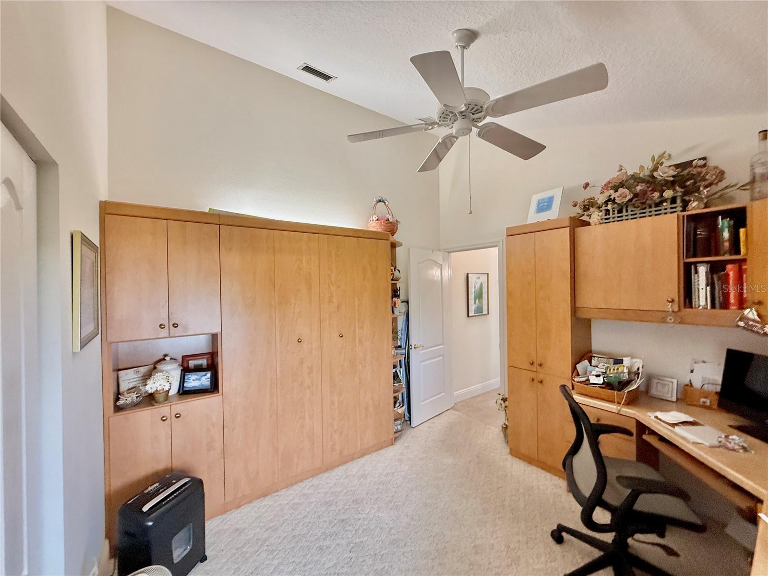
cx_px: 384
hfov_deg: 102.1
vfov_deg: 85.7
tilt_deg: +0.4
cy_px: 288
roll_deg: +1.5
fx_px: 311
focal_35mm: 14
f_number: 2.2
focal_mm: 2.22
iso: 500
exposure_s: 1/120
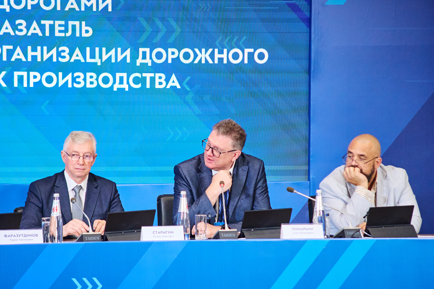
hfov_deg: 9.1
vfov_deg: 6.1
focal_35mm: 225
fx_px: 2712
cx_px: 217
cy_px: 144
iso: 3200
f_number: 4
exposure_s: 1/250
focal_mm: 150
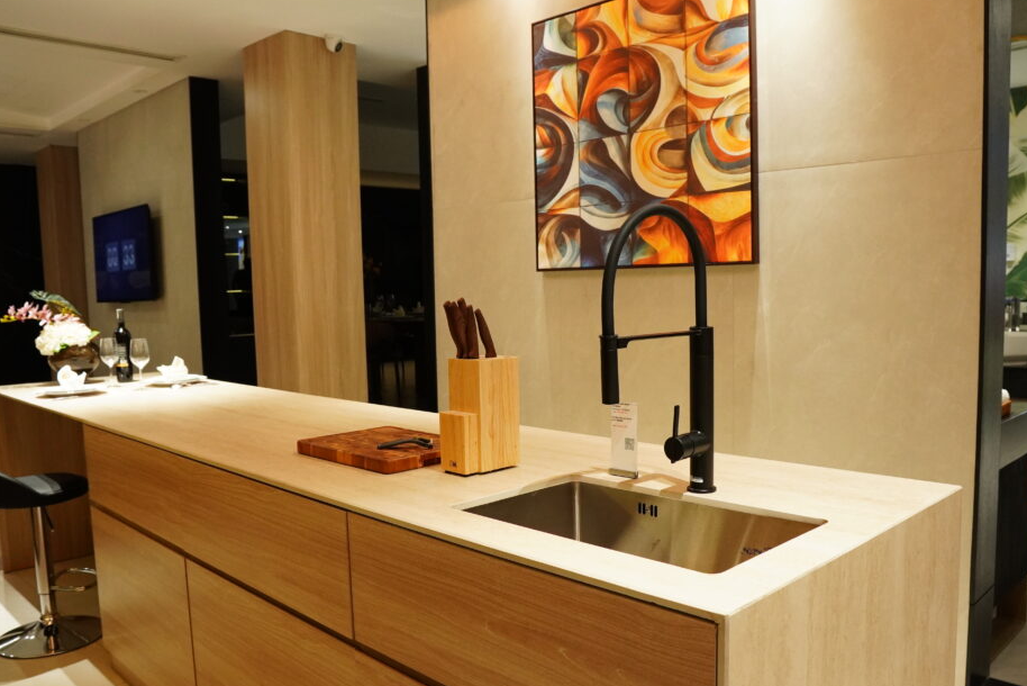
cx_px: 535
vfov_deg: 45.6
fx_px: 815
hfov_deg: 64.4
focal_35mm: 29
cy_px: 376
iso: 2000
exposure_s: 1/80
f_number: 4.5
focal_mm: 17
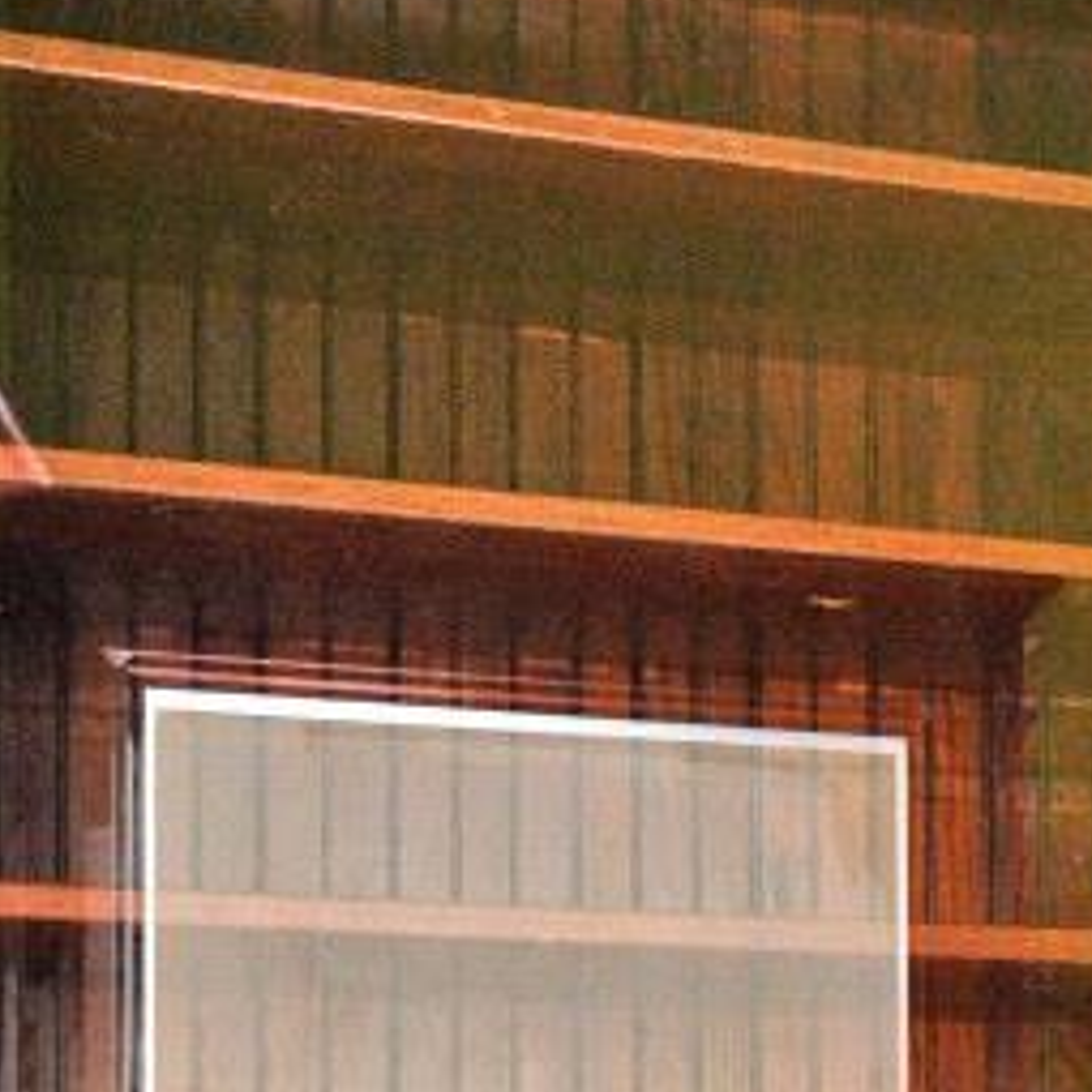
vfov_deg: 22.8
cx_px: 1246
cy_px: 1293
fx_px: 2498
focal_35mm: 70
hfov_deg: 23.0
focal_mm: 14
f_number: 4
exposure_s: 1/60
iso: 3200
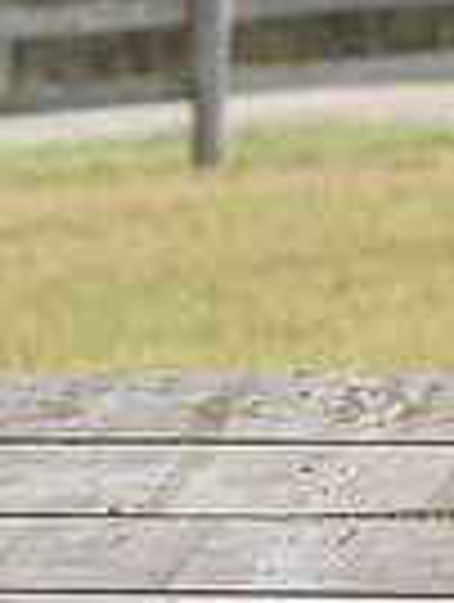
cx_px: 963
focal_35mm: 737
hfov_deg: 2.0
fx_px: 12847
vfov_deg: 2.7
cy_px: -206
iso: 640
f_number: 3.5
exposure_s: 1/1000
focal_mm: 92
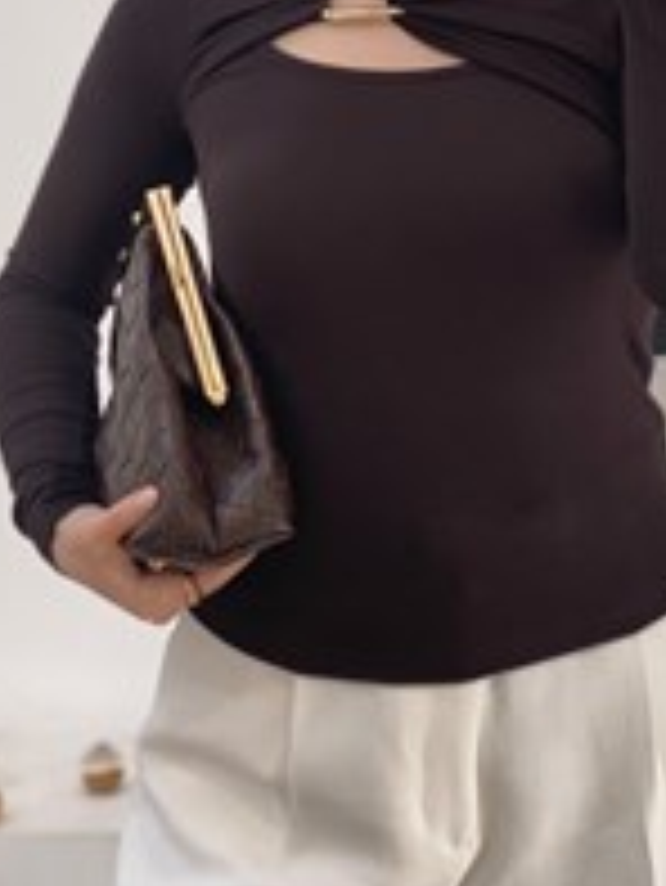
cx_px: 454
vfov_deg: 17.7
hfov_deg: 13.6
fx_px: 2793
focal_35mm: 109
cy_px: 61
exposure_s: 1/100
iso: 40
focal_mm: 6
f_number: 2
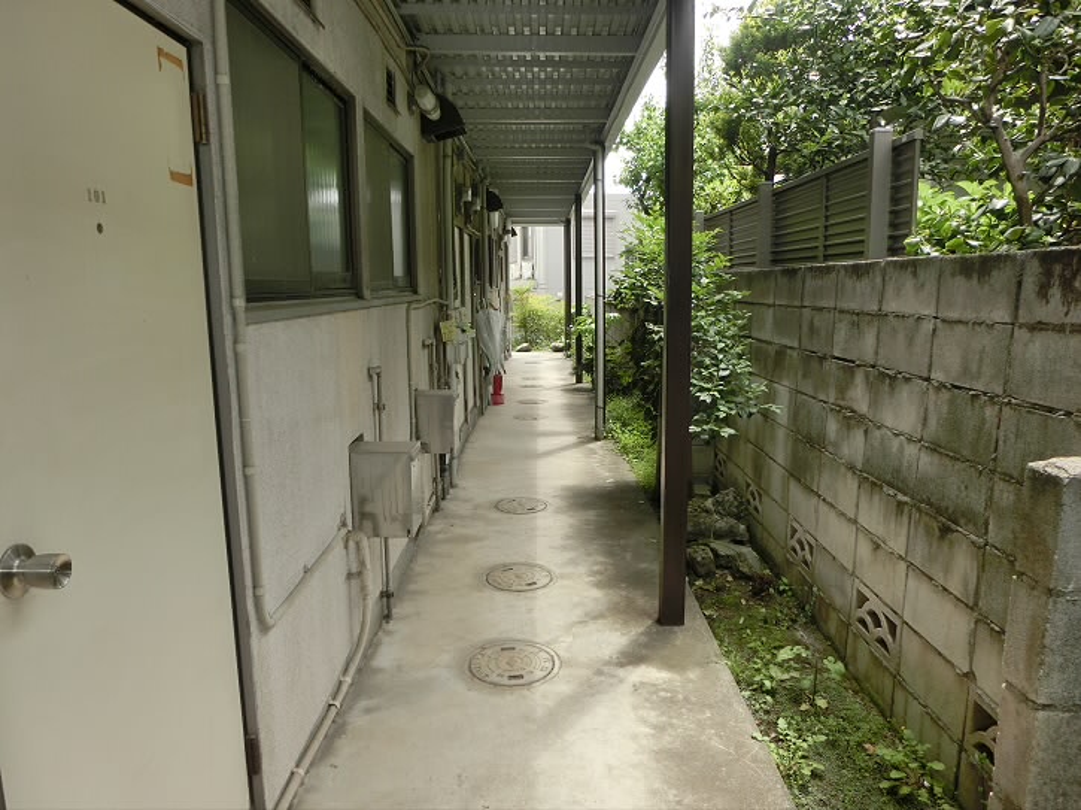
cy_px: 405
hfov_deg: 71.6
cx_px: 540
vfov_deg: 56.8
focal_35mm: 24
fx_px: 749
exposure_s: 1/320
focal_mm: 4.24
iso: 80
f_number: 3
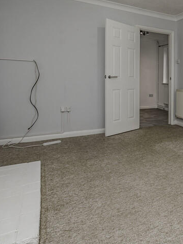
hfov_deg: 41.8
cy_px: 83
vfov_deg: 60.4
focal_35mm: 29
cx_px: 184
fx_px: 205
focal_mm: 14
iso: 400
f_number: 6.3
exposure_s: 1/125
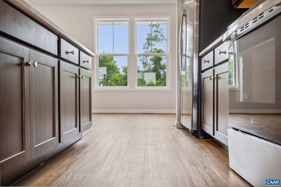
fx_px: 265
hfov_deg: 55.8
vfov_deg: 38.9
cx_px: 140
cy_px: 94
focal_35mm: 34
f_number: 7.1
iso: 160
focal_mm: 34
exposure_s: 1/40
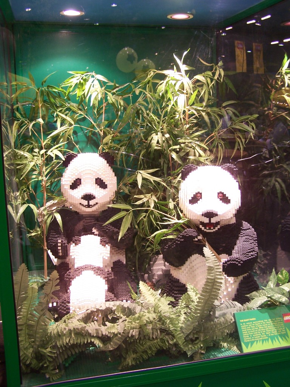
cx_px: 145
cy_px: 194
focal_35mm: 38
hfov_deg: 37.7
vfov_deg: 49.0
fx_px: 424
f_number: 2.8
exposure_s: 1/4
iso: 80
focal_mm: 6.3
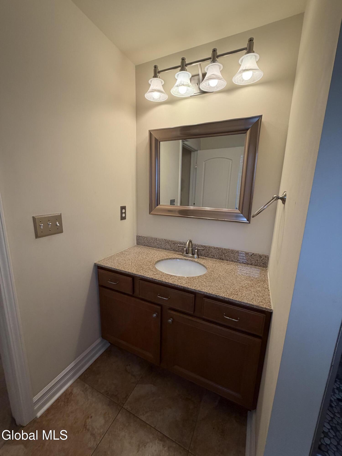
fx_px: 184
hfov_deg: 85.7
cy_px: 228
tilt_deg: -12.4
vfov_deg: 102.1
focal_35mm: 14
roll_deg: -1.0
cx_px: 171
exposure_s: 1/120
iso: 160
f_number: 2.2
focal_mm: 2.22
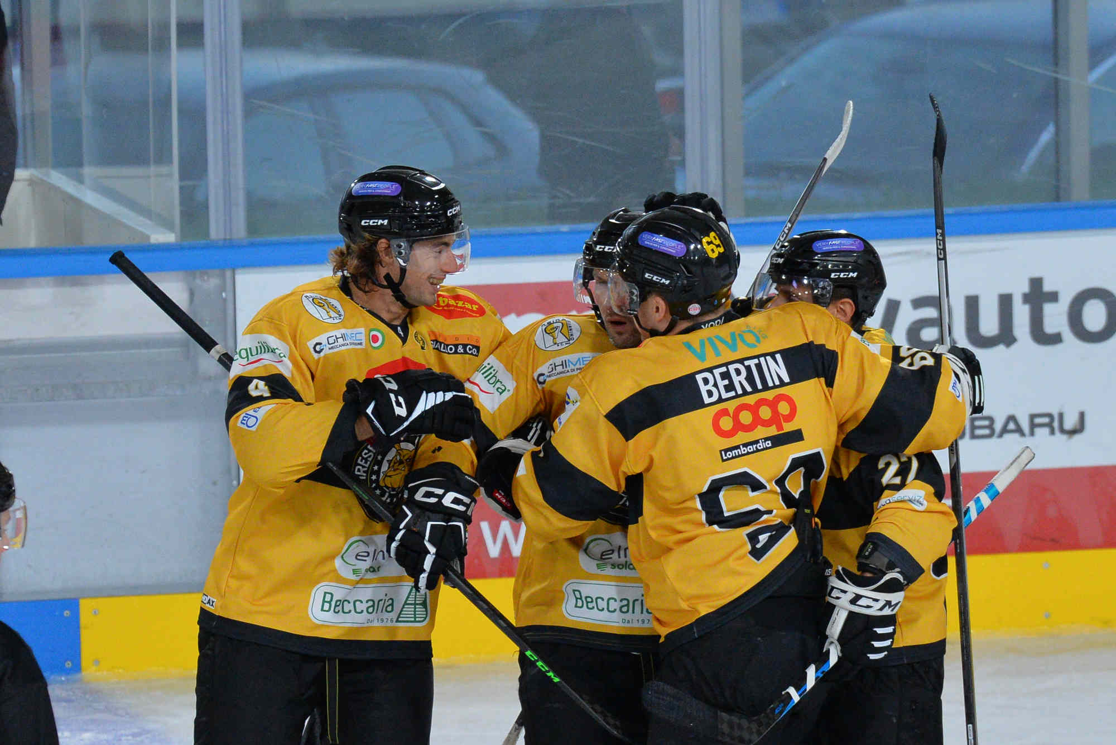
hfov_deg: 7.1
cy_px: 372
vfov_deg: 4.7
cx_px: 558
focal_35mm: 290
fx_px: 8991
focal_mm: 290
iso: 4000
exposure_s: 1/1000
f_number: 6.3
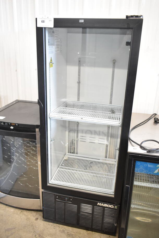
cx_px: 80
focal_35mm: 32
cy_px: 119
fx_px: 209
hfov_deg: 41.7
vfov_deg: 59.5
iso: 2000
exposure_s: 1/30
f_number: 3.8
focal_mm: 21
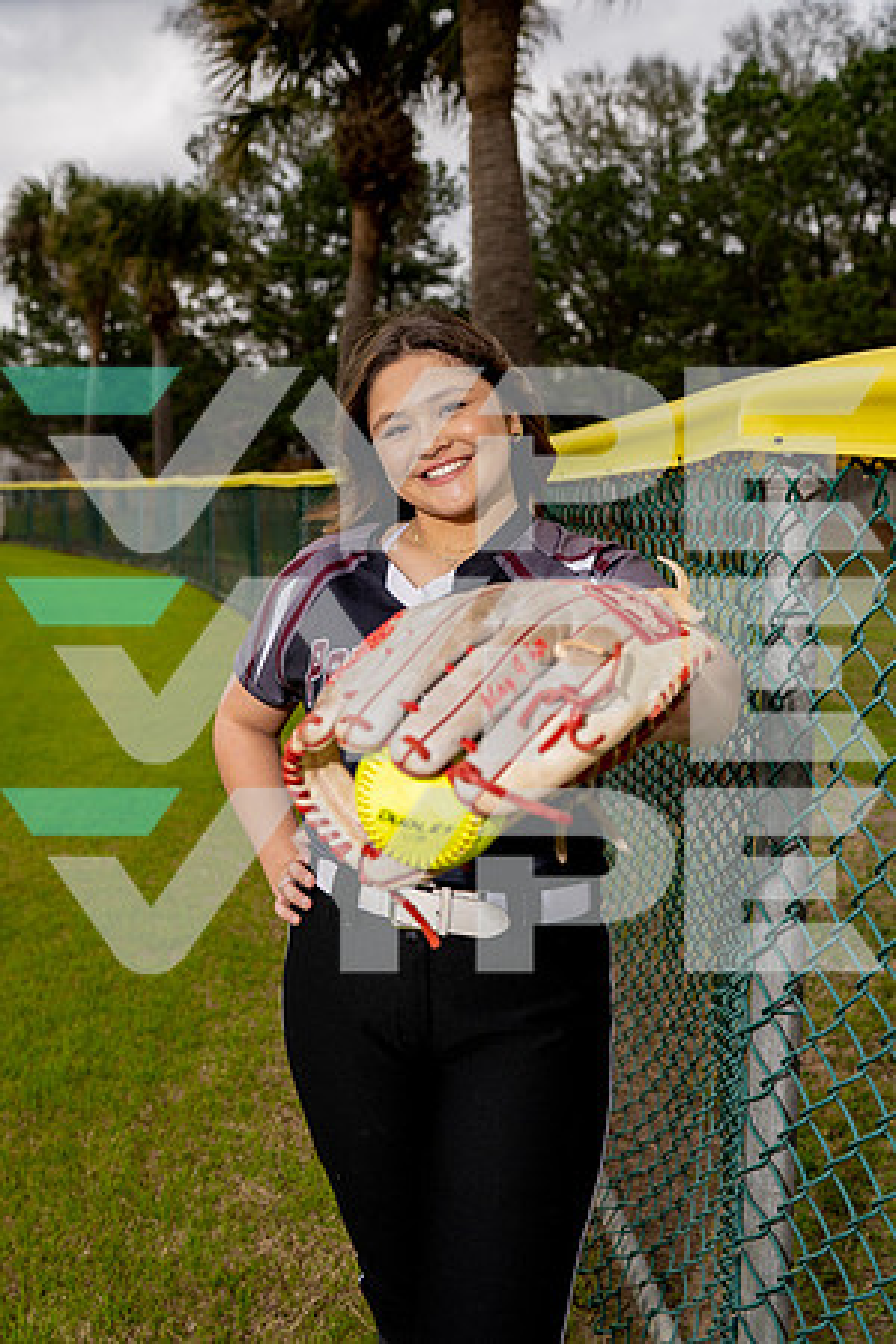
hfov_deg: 37.9
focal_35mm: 35
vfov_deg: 54.4
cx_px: 448
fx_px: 1307
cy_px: 672
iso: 100
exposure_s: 1/250
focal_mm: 35
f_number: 4
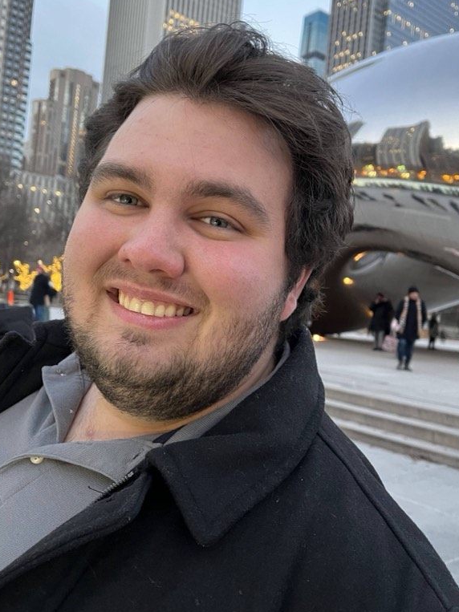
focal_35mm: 30
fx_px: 531
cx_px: 216
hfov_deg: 46.8
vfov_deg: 60.0
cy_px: 306
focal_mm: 5.1
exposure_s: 1/60
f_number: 1.6
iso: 320
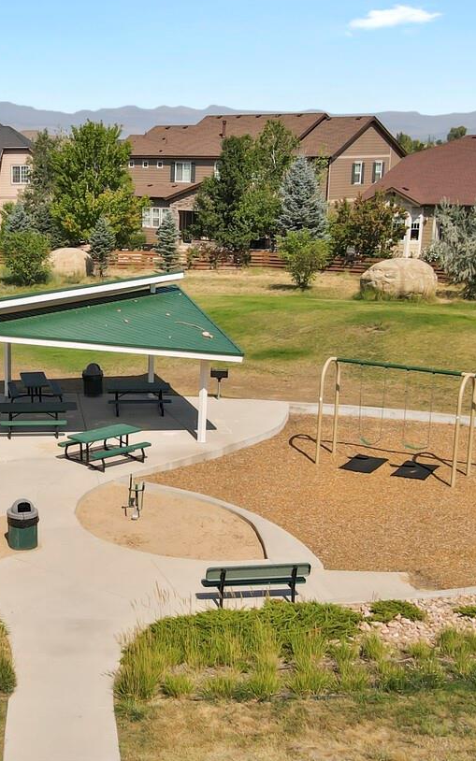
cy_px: 396
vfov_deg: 40.3
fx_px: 1037
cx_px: 16
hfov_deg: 24.8
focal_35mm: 50
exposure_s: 1/640
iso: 100
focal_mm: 4.5
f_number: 2.8
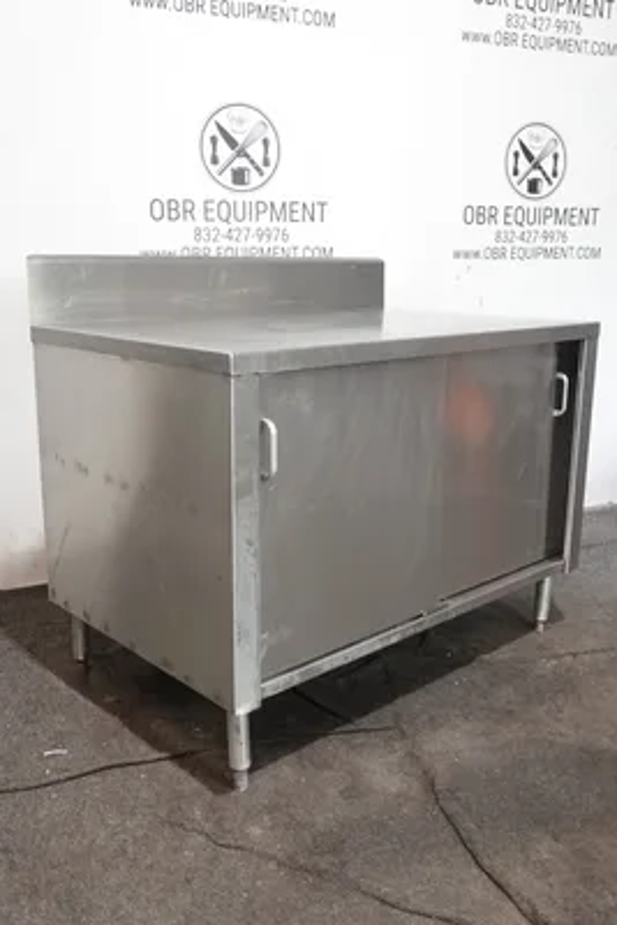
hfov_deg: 38.9
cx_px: 308
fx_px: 873
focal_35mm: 34
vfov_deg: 55.8
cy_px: 462
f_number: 3.5
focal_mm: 12.51
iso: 1250
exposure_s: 1/40
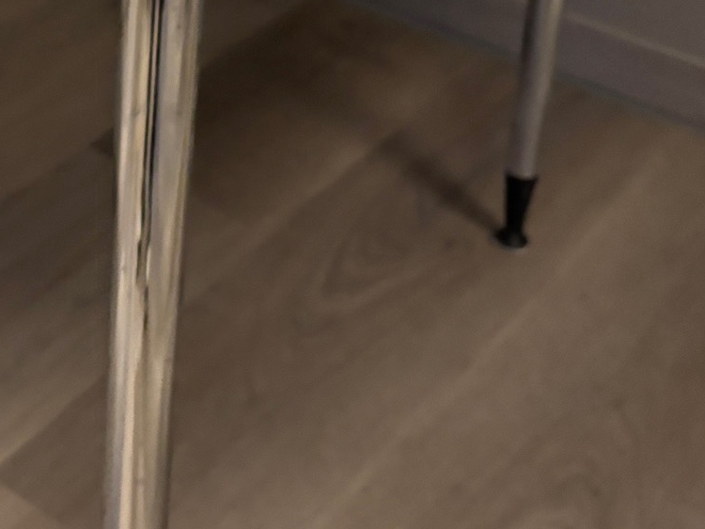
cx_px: 86
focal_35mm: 71
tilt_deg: -28.8
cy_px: 51
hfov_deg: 26.6
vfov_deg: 20.3
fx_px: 1446
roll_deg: -1.6
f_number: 1.6
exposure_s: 1/39
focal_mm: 5.96
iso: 640
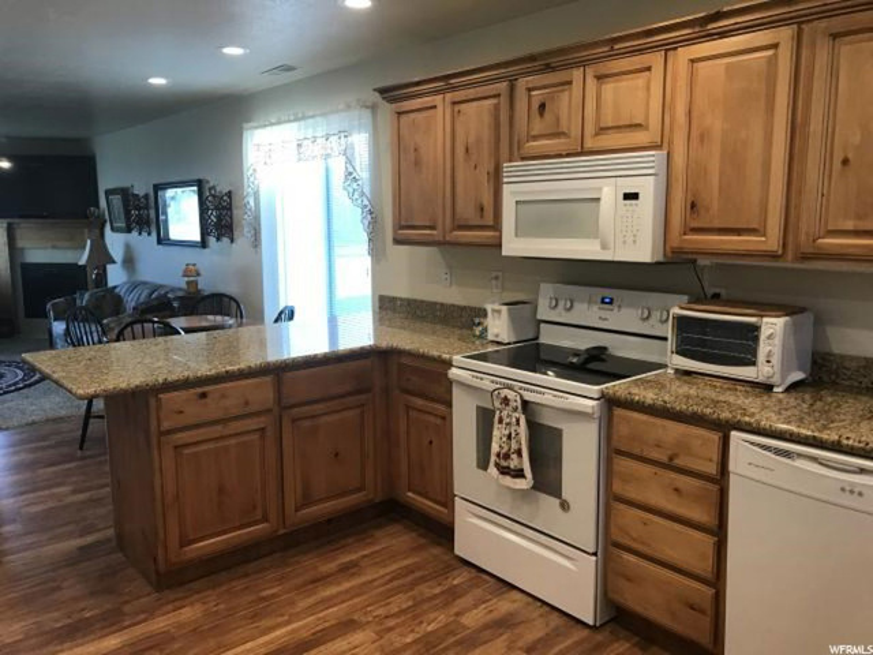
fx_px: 706
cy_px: 328
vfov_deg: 49.7
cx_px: 436
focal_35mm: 28
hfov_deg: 63.4
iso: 25
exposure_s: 1/30
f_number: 1.8
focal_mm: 3.99
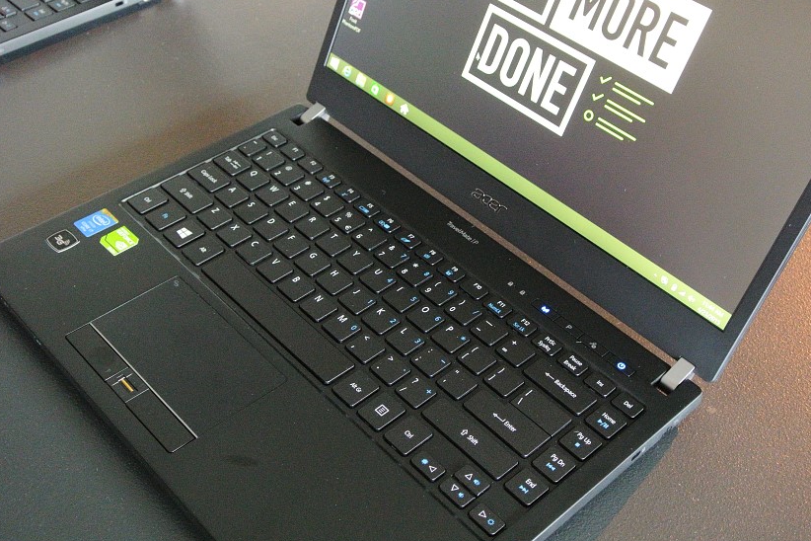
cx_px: 406
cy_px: 276
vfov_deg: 29.9
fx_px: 1014
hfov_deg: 43.6
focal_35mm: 45
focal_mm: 16.3
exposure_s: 1/25
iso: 3200
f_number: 4.2
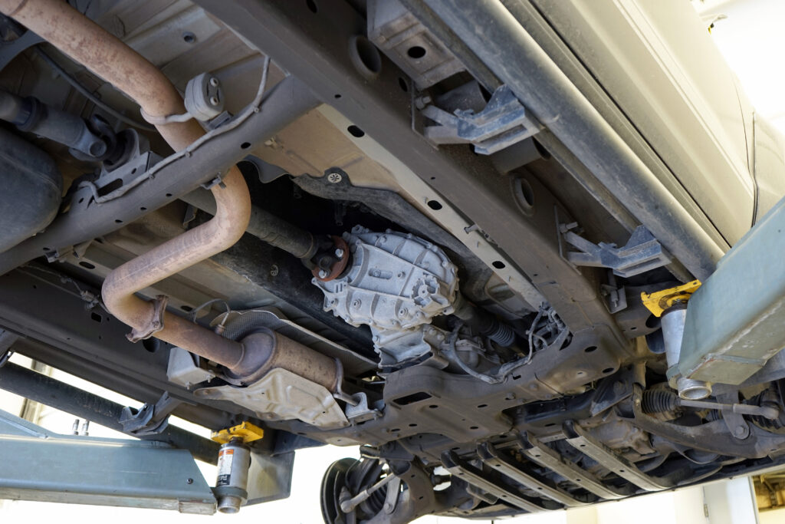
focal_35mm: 41
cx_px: 392
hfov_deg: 47.4
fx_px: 894
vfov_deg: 32.6
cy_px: 262
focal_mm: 41
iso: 100
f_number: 4.5
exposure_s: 1/2
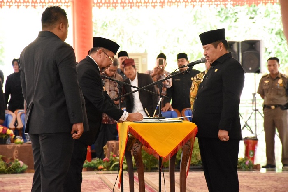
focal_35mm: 210
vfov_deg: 6.5
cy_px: 96
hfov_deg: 9.8
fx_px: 1680
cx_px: 144
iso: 8000
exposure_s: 1/200
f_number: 8
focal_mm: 140
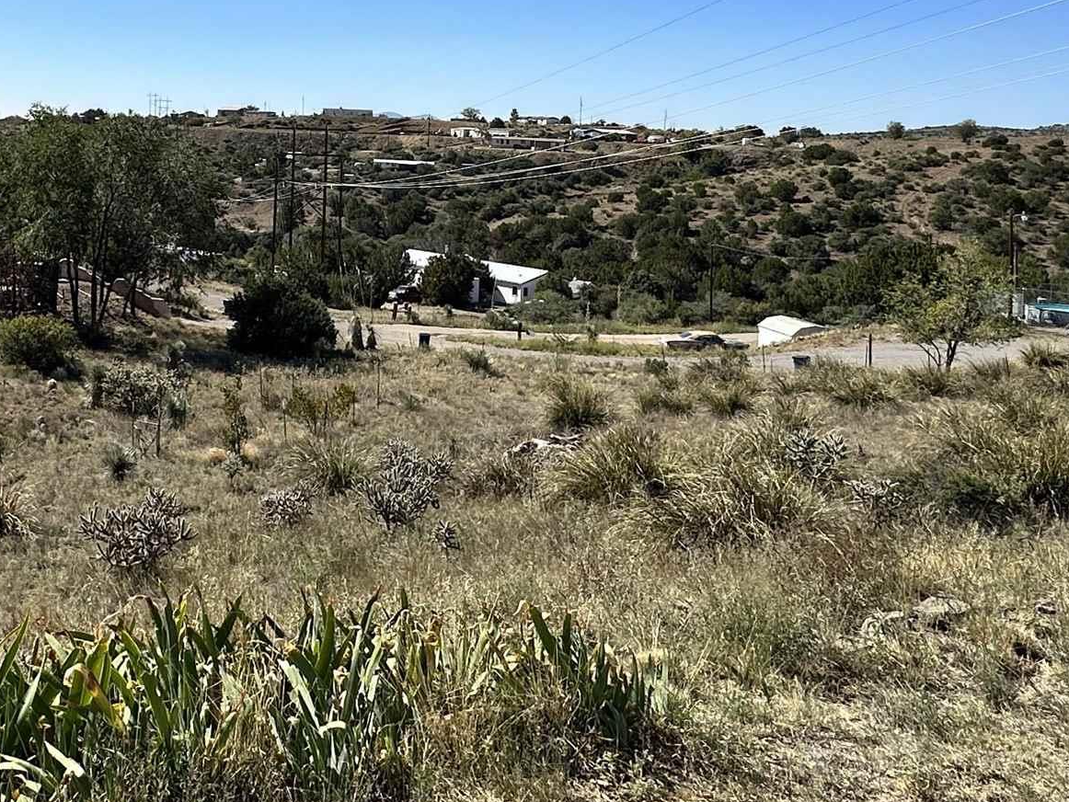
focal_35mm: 37
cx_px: 284
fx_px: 1143
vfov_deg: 36.7
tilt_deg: +1.2
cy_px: 108
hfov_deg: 48.4
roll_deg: -3.1
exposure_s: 1/2681
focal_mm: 2.22
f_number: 2.2
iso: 50
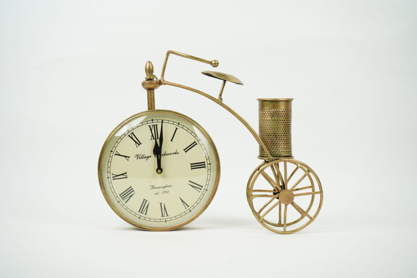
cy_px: 139
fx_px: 579
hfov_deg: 39.6
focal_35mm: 50
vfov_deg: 27.0
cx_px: 208
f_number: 6.3
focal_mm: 50
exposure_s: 1/320
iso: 1250
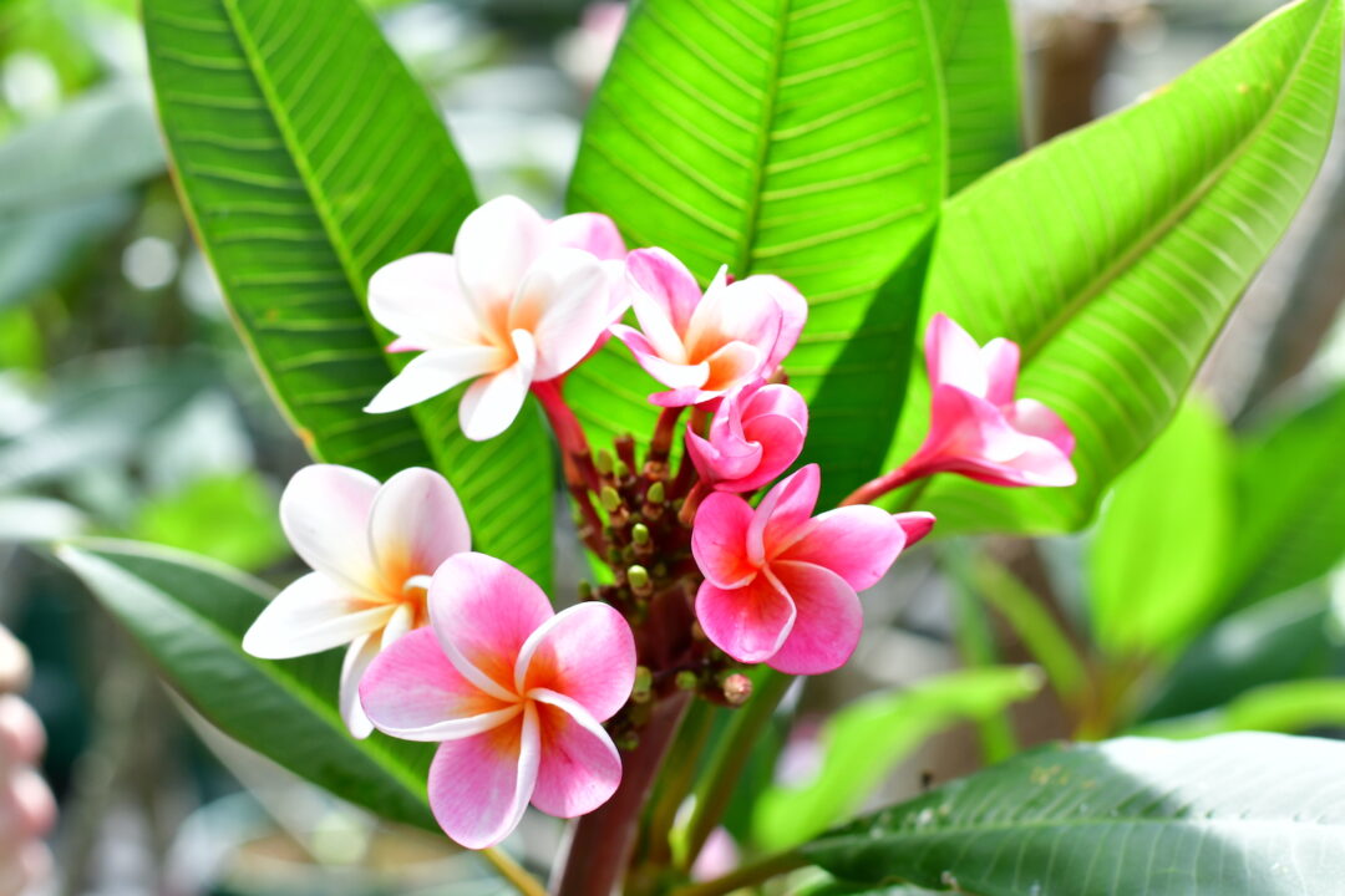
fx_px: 2802
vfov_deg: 18.2
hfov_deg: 27.0
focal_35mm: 75
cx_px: 672
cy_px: 448
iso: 250
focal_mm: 50
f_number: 5
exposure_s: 1/320
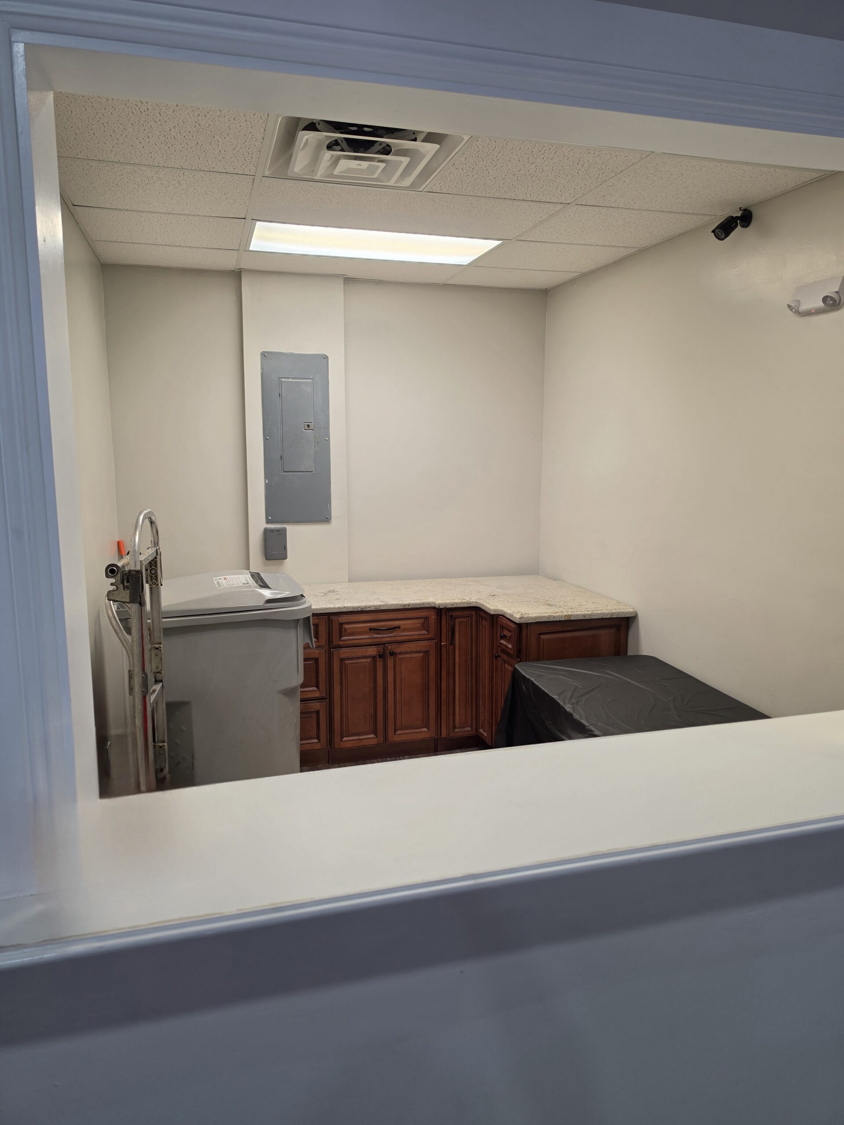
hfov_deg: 58.9
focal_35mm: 23
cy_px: 562
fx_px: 748
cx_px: 422
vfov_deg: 73.9
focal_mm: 6.5
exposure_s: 1/120
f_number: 1.4
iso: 64
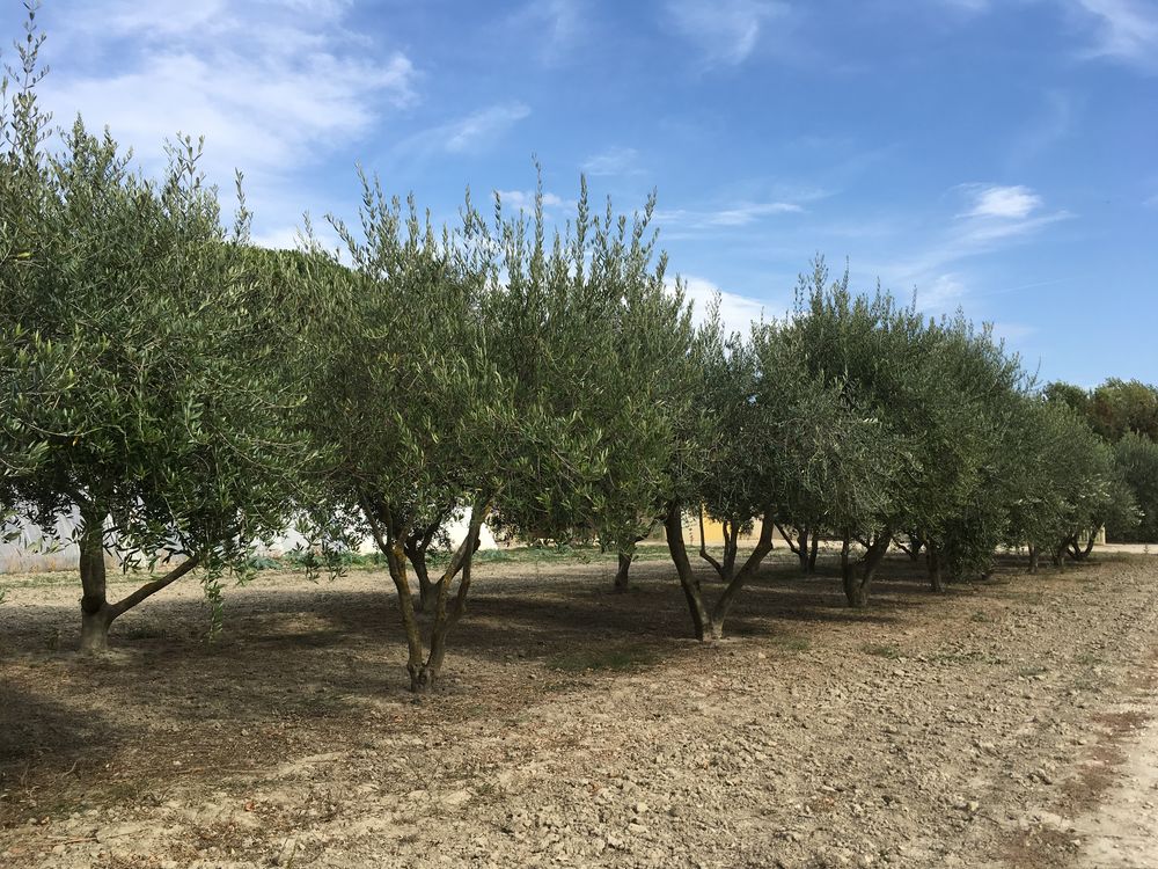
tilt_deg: +4.6
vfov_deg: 48.2
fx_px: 970
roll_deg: -0.5
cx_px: 579
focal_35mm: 29
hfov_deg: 61.7
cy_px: 434
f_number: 2.2
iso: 25
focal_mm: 4.15
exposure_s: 1/950
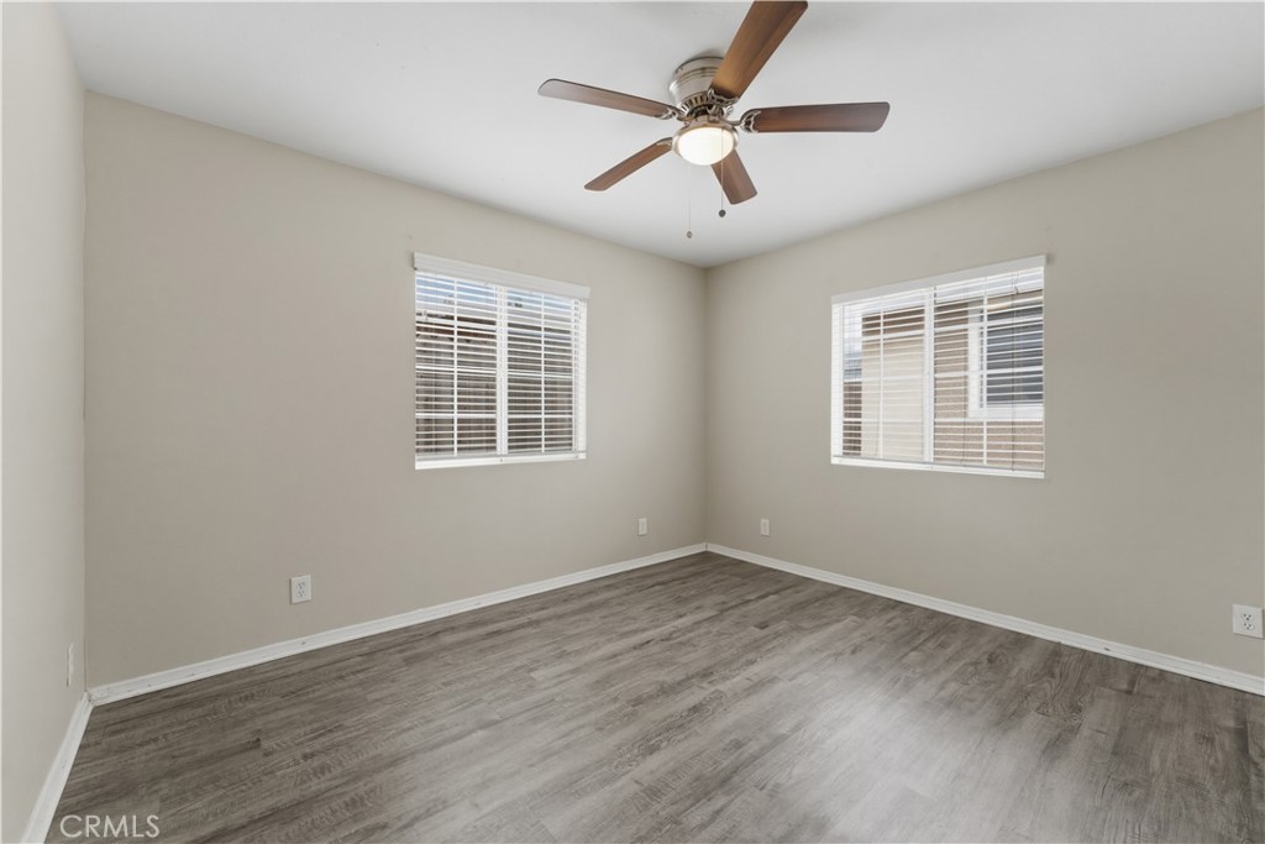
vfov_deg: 81.2
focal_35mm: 14
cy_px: 422
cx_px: 632
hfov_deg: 104.2
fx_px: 492
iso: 400
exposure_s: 1/15
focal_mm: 14
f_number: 8
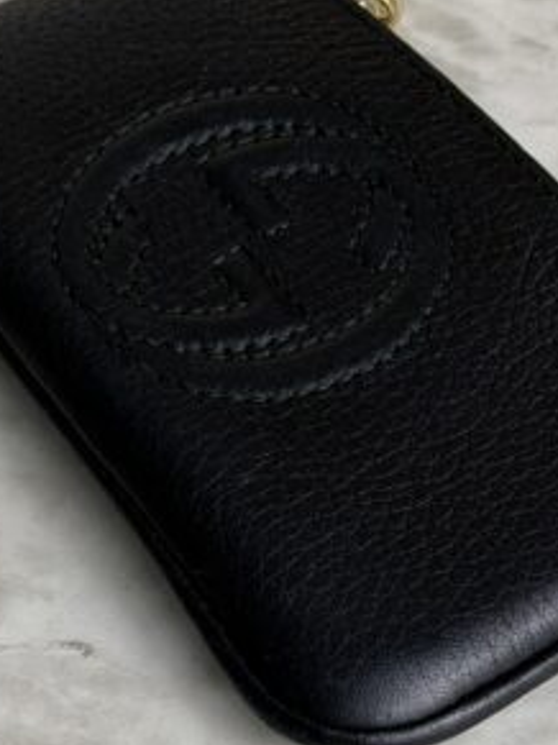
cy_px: 266
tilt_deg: -45.0
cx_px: 361
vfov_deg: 14.9
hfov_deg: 11.2
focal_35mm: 132
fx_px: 2839
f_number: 1.78
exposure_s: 1/175
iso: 50
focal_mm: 6.76
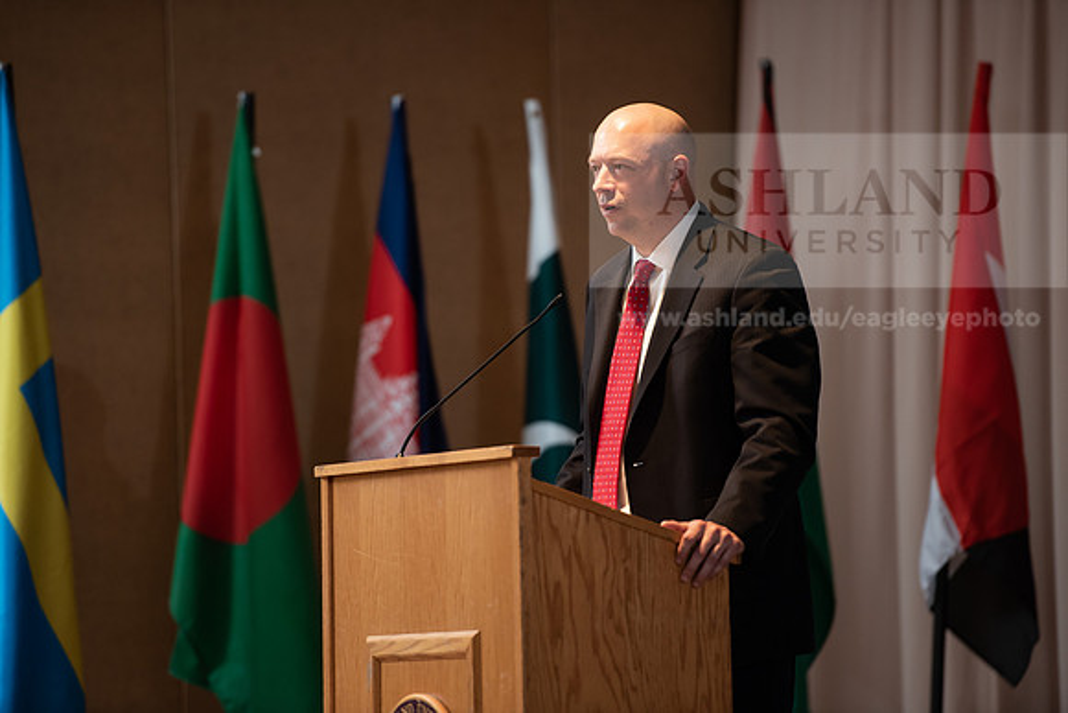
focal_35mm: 200
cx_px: 534
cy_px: 356
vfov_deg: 6.9
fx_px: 5934
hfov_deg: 10.3
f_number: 3.2
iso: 1250
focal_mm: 200
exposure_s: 1/200
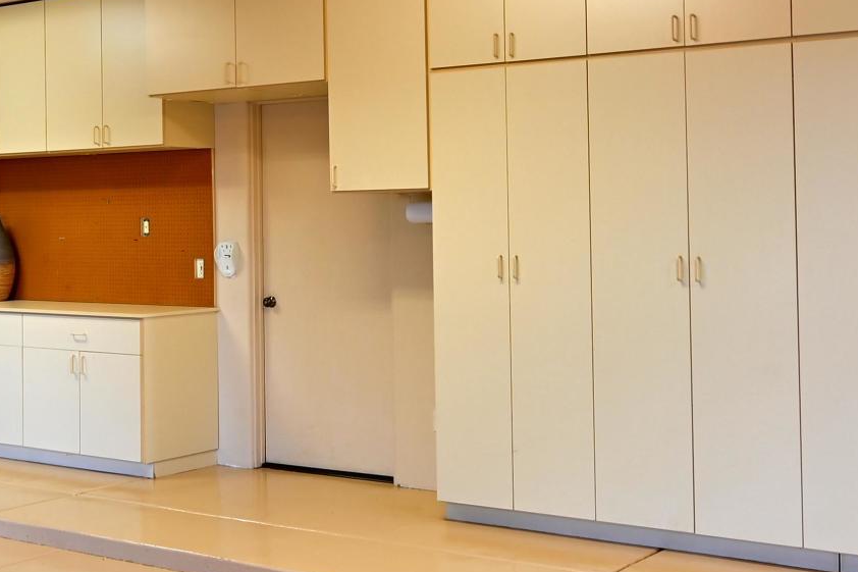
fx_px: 1358
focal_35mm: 57
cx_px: 266
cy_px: 194
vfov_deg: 23.7
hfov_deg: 34.6
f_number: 9
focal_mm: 16
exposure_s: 1/3
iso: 100
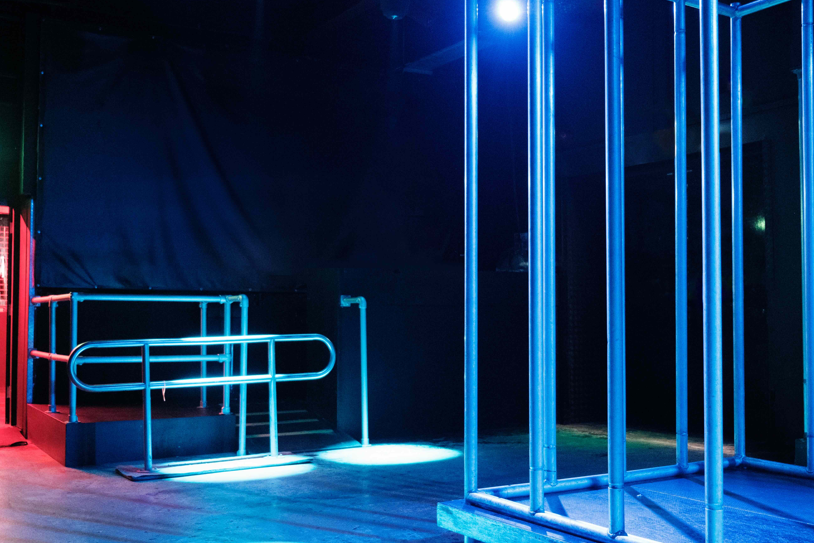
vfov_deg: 33.4
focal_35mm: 40
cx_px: 434
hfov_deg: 48.4
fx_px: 904
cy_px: 262
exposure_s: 1/3
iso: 6400
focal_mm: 18
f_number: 2.8
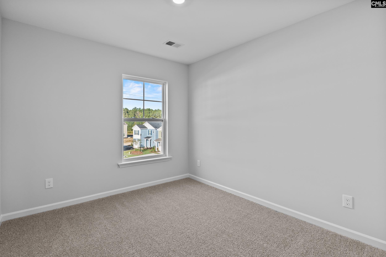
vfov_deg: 72.1
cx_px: 193
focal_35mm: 16
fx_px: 177
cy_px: 128
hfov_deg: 95.0
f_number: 6.3
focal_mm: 11
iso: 200
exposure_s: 1/13
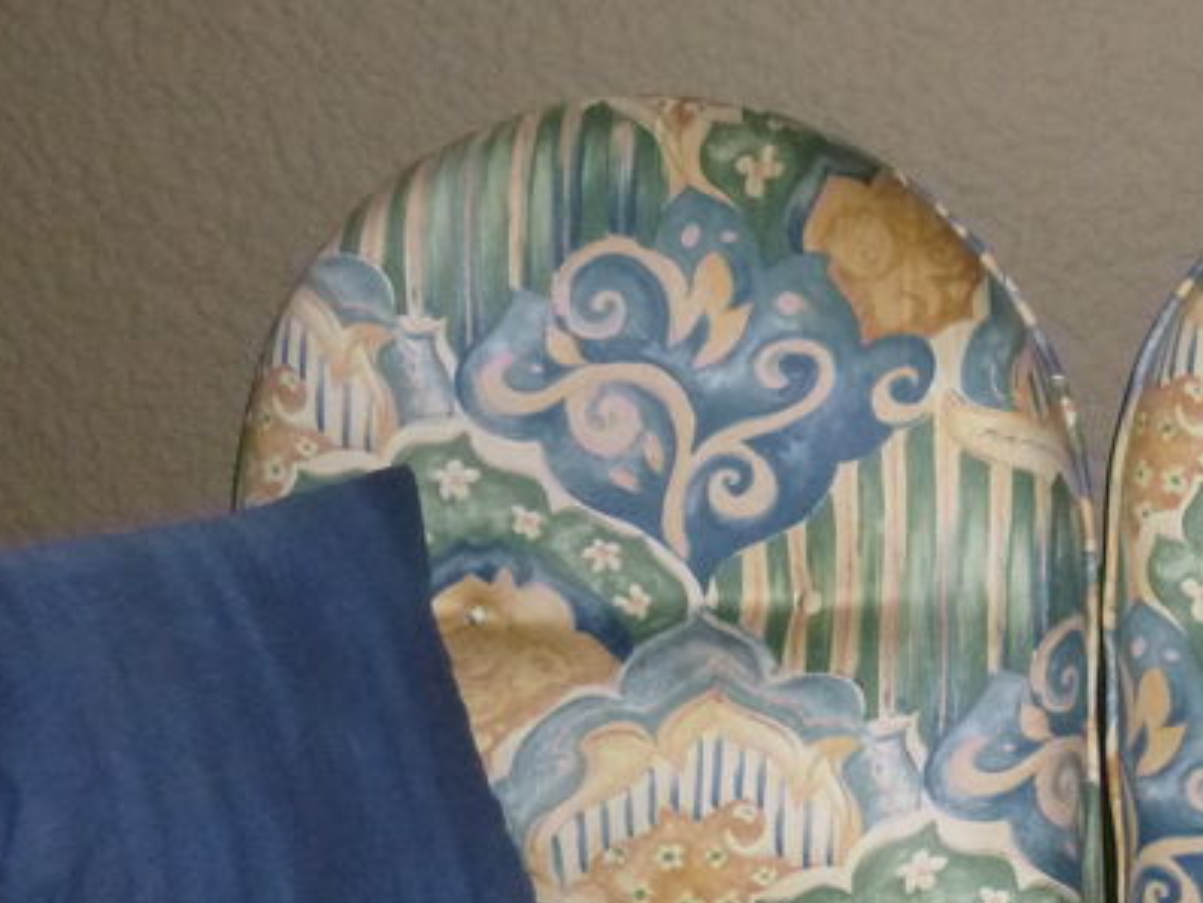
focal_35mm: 63
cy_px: 797
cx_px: 1251
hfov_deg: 28.5
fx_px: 2190
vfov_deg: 22.8
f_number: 3.1
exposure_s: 1/60
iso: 400
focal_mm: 4.5
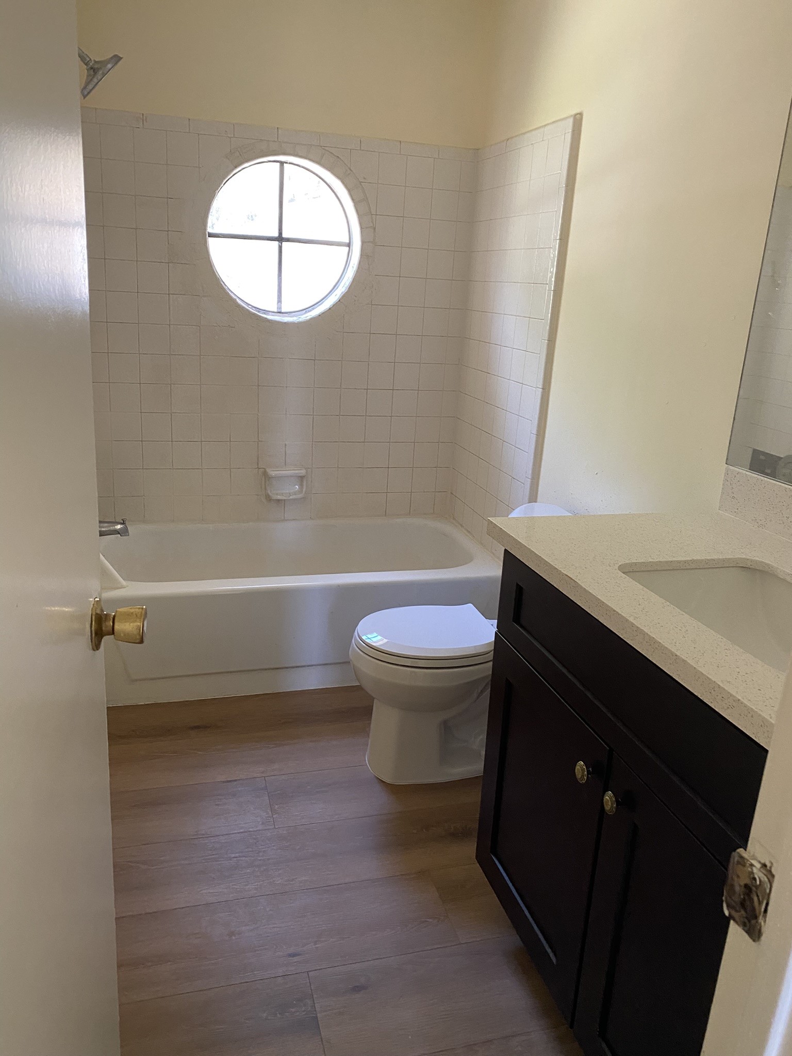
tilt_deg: -16.2
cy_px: 528
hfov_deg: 53.1
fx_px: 793
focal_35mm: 26
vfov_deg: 67.3
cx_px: 396
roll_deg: -3.8
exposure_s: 1/60
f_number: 1.8
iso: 250
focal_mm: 4.25
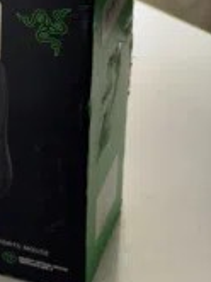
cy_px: 90
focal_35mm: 116
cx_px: -7
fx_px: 945
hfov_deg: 12.6
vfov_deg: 16.9
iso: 50
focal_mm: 6.76
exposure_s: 1/50
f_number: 1.78
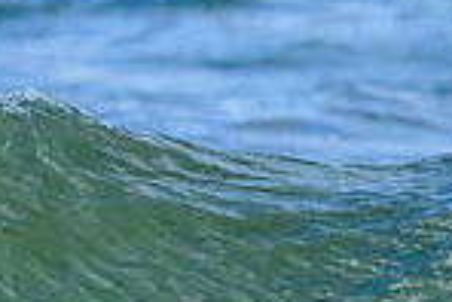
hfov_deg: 0.5
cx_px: 49
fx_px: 54192
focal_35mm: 4312
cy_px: 349
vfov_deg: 0.3
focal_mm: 800
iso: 450
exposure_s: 1/2000
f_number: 6.3
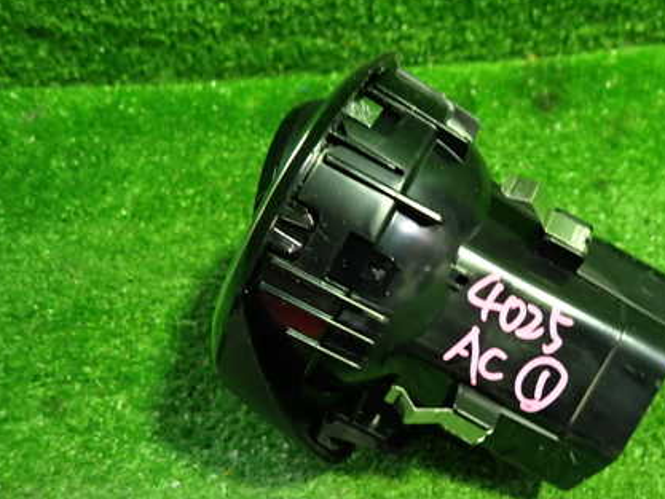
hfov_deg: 50.1
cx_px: 464
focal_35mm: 36
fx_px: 692
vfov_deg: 39.6
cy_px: 285
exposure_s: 1/30
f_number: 2
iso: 320
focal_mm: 4.5
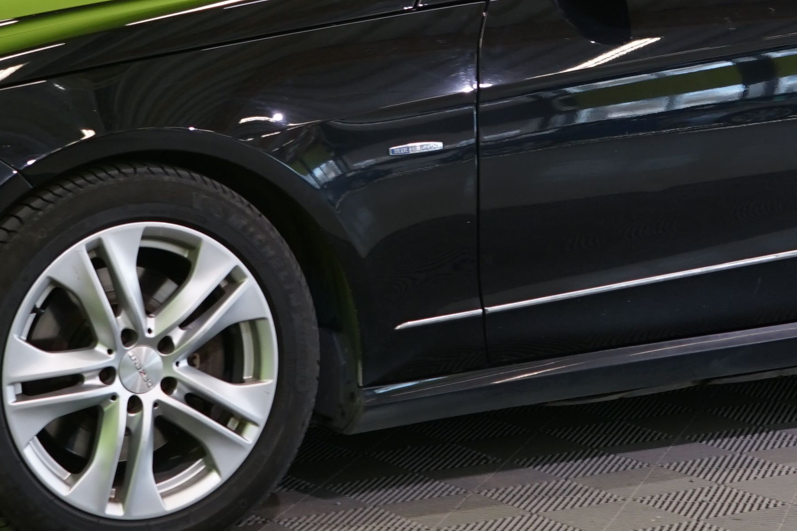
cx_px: 479
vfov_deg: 12.3
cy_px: 73
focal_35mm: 111
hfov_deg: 18.4
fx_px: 2457
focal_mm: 33
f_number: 5.6
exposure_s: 1/30
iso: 400
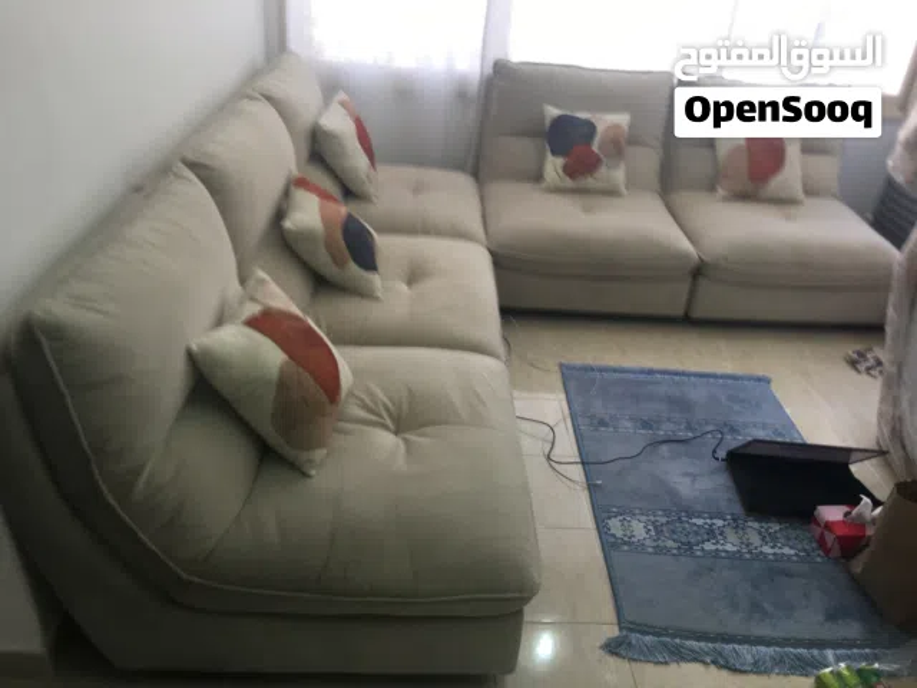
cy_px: 344
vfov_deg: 48.2
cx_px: 458
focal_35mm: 29
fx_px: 768
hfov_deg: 61.7
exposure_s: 1/33
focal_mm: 4.15
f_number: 2.2
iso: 25
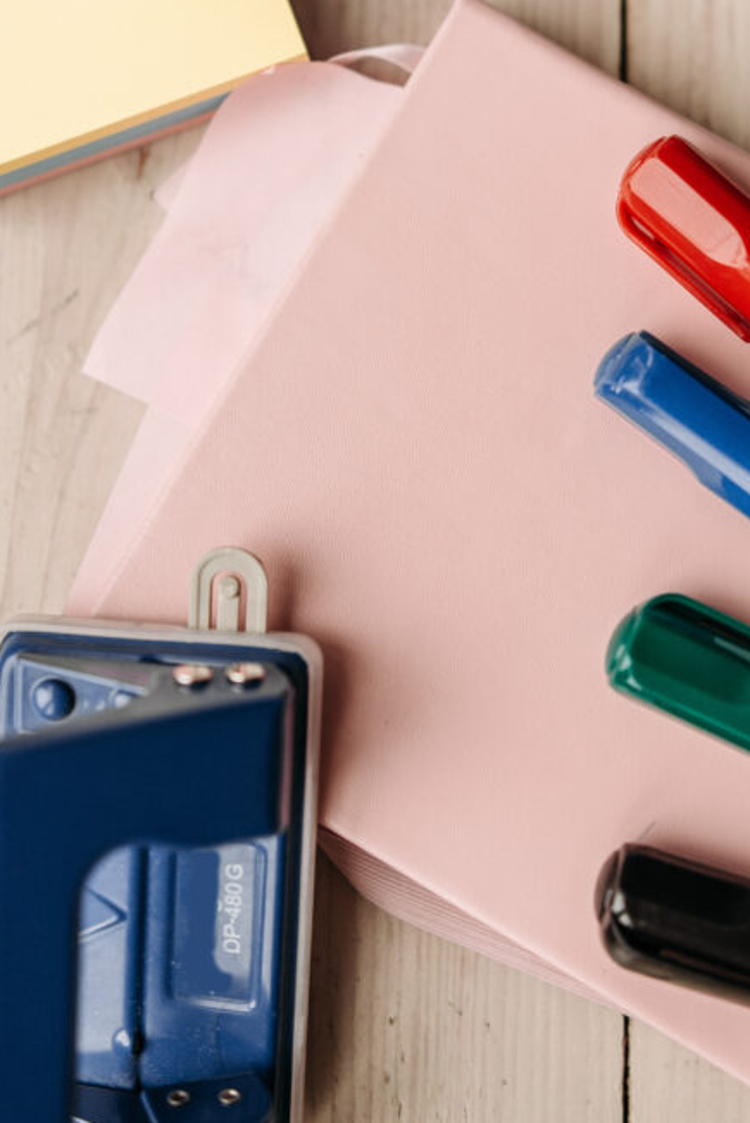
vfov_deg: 35.5
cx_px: 459
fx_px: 1718
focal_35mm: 55
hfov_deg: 24.6
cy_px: 286
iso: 500
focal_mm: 35
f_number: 2.5
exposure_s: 1/160
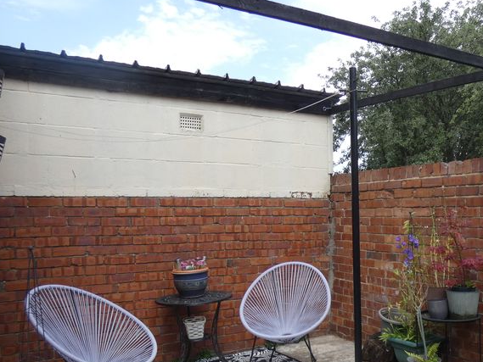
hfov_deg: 50.3
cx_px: 326
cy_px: 232
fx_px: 502
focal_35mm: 36
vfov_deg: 39.3
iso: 80
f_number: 2.8
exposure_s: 1/500
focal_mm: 3.6
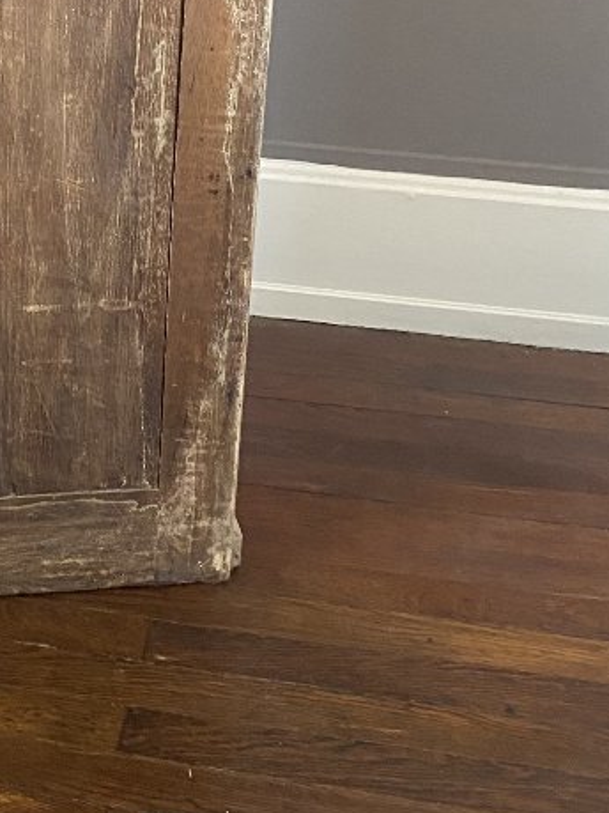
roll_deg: -0.6
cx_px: 2
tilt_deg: -22.0
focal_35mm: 68
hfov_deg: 20.9
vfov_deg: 28.0
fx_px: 1596
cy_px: 159
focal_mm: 4.25
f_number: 1.8
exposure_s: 1/60
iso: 400
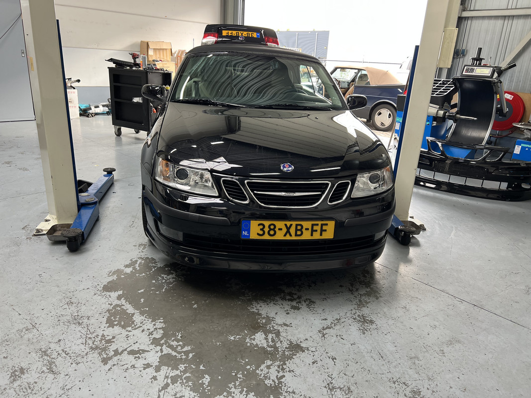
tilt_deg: -20.3
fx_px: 399
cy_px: 199
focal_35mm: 26
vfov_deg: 53.1
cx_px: 266
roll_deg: -3.3
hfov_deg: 67.3
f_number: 1.5
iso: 125
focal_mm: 5.7
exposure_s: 1/100
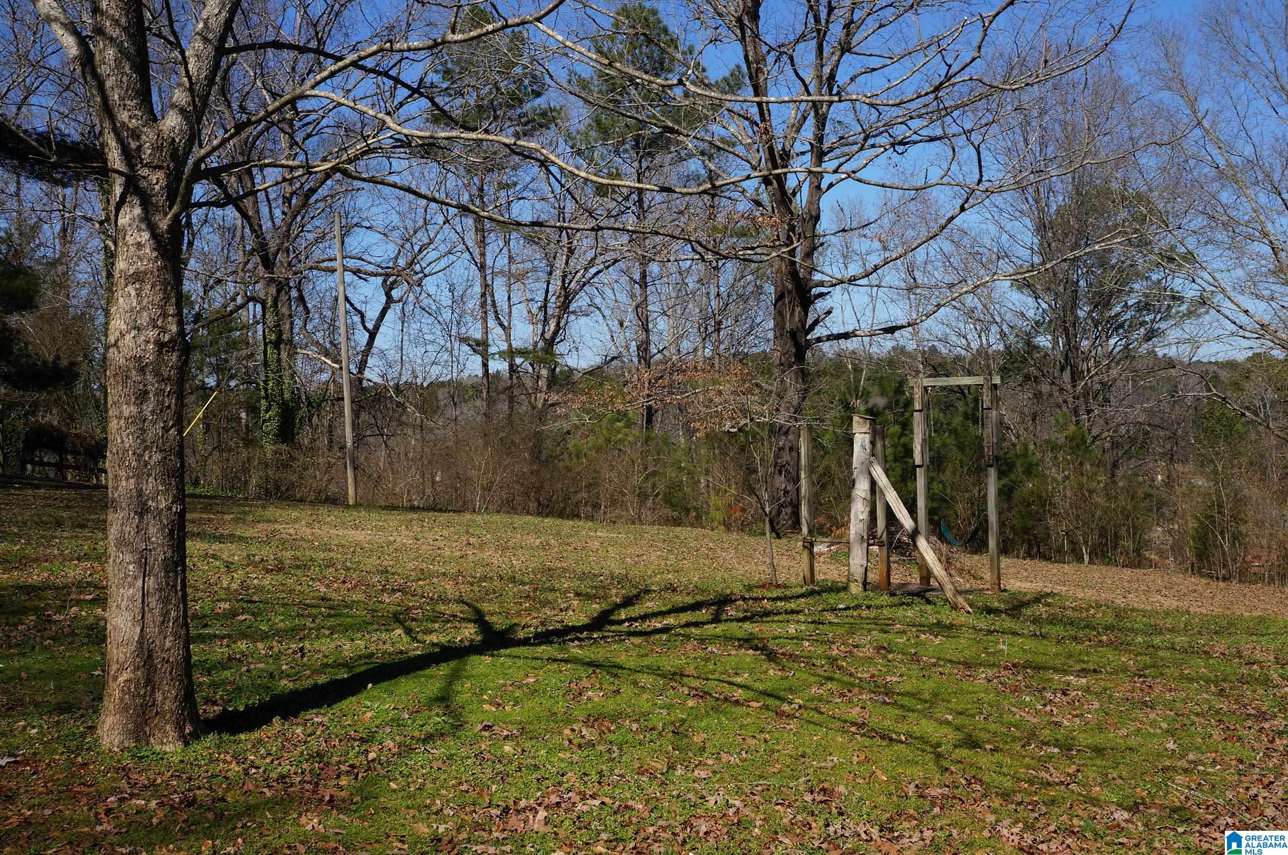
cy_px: 428
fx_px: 1554
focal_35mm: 44
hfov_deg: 45.0
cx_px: 644
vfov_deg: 30.7
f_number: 13
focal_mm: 29
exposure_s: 1/125
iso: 100
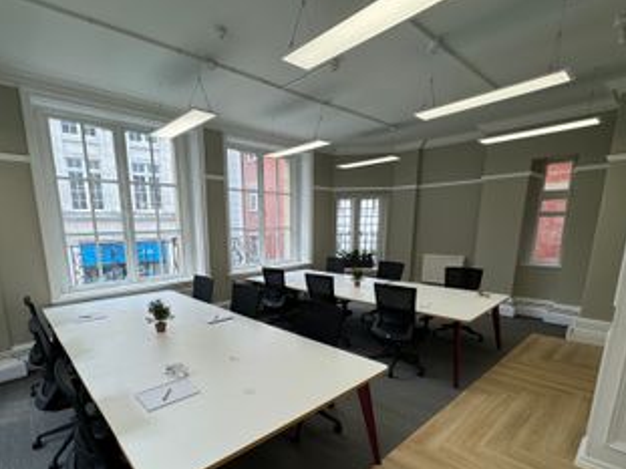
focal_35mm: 18
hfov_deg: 87.3
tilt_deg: -13.2
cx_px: 272
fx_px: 325
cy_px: 294
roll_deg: +2.5
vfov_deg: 70.4
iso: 40
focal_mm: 2.22
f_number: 2.2
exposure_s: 1/163
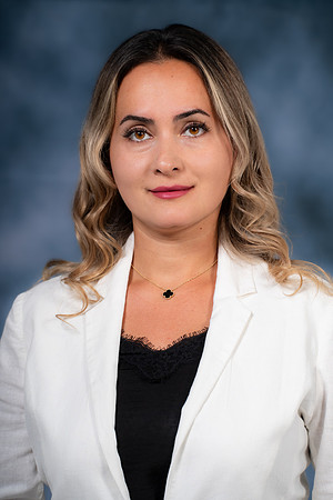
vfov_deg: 11.4
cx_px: 166
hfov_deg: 7.6
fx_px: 2497
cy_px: 250
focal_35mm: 180
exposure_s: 1/200
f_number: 5.6
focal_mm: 180
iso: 320
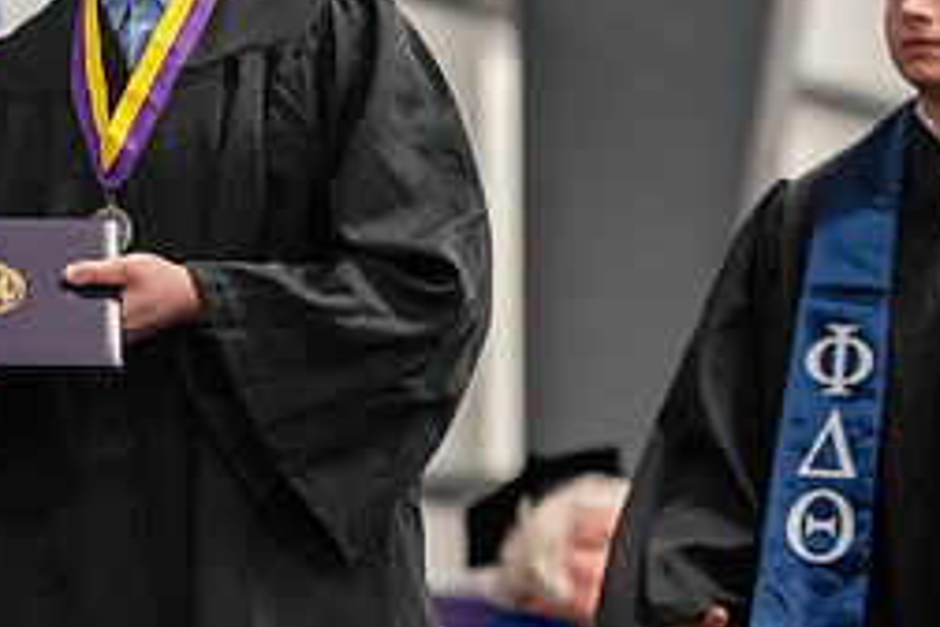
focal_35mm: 267
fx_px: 6971
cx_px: -104
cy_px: -84
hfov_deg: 7.7
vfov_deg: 5.1
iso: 2000
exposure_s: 1/200
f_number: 3.2
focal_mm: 116
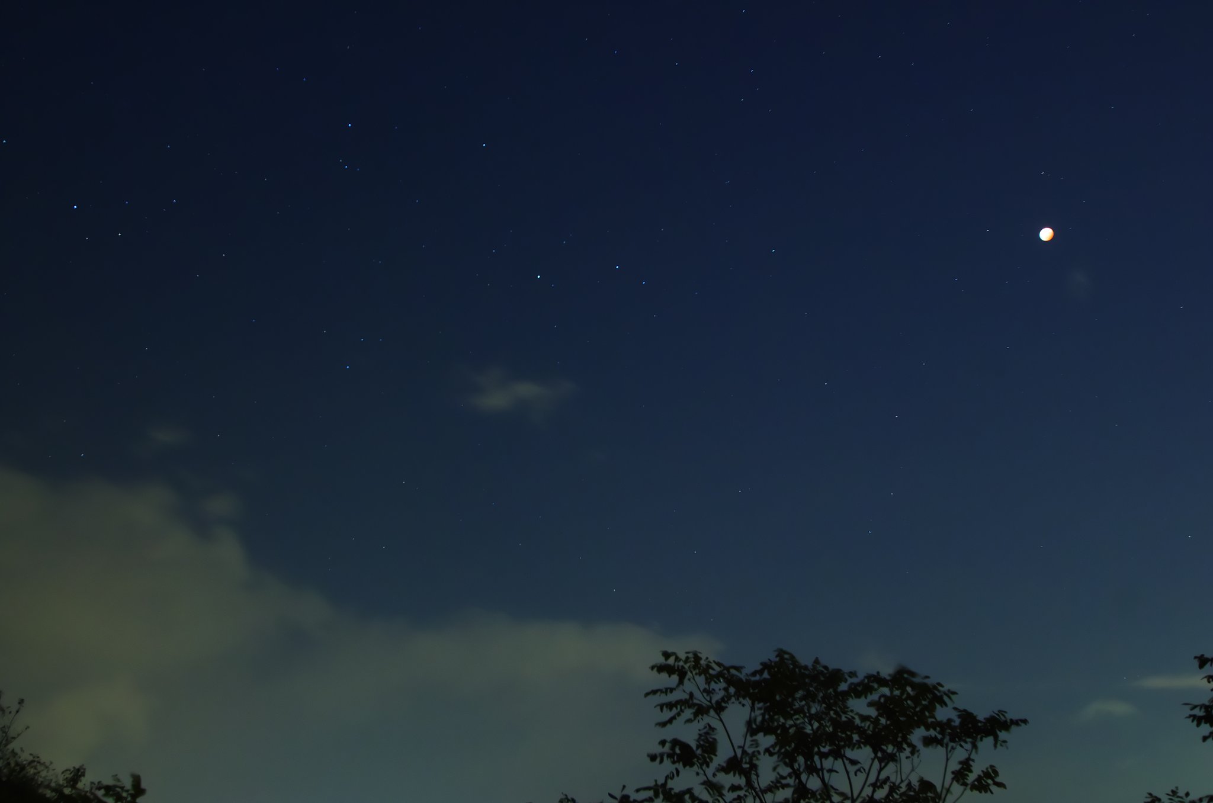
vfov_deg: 39.8
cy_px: 402
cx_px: 606
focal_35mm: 33
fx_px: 1109
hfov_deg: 57.3
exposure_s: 8
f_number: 4.5
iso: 3200
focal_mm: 21.88
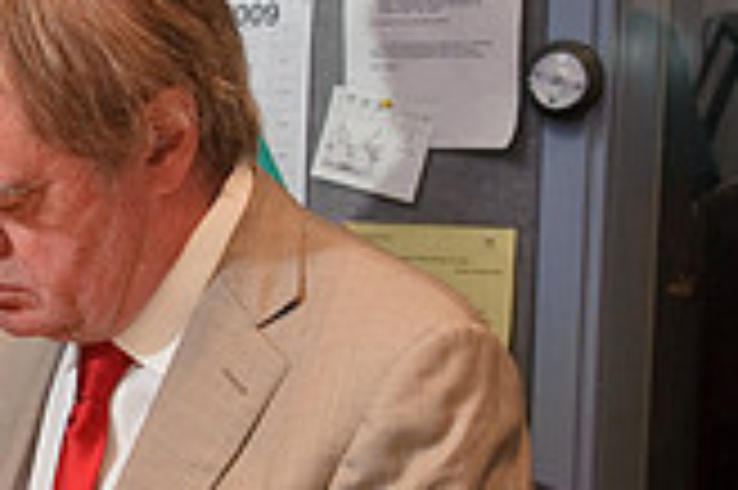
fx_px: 2314
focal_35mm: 113
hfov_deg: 17.2
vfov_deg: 12.1
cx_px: -171
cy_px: 351
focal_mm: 32
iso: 1600
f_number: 5.6
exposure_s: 1/60
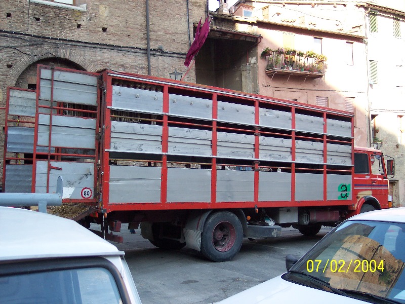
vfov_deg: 37.7
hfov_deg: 49.0
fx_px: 445
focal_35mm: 38
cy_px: 152
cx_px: 202
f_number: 2.8
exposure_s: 1/250
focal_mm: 8
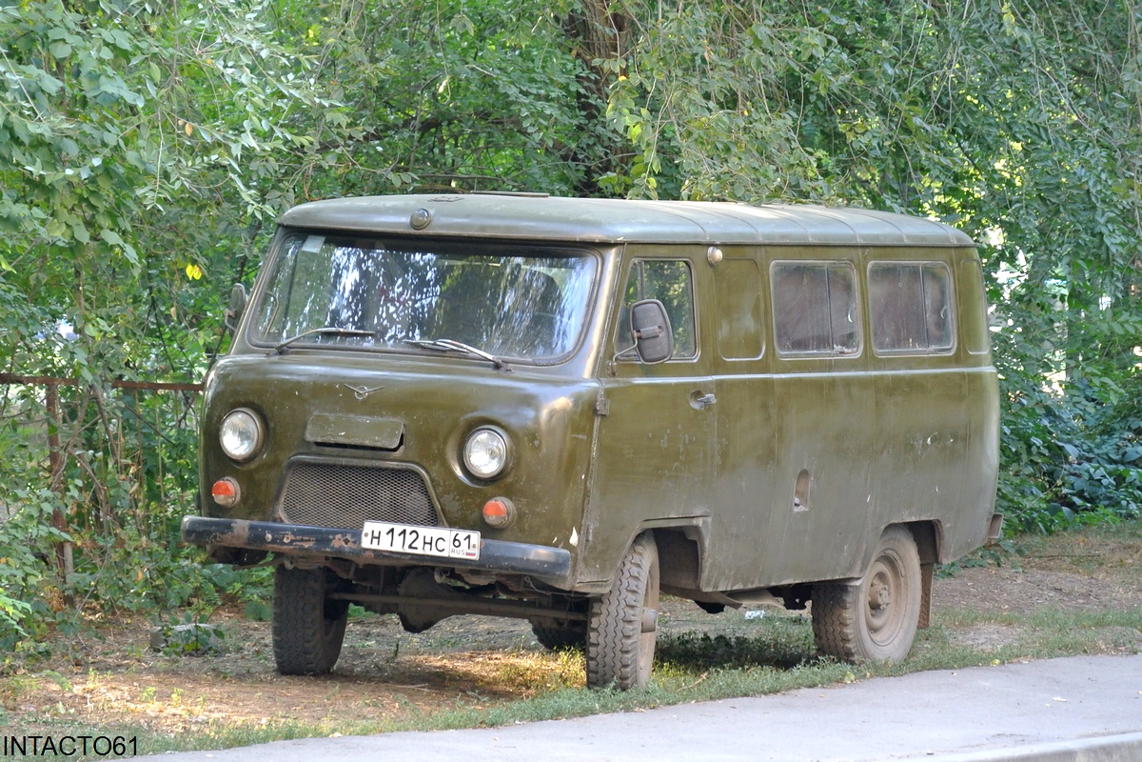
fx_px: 5265
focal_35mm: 166
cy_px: 381
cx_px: 571
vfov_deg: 8.3
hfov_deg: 12.4
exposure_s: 1/40
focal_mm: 61.6
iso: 400
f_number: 4.5
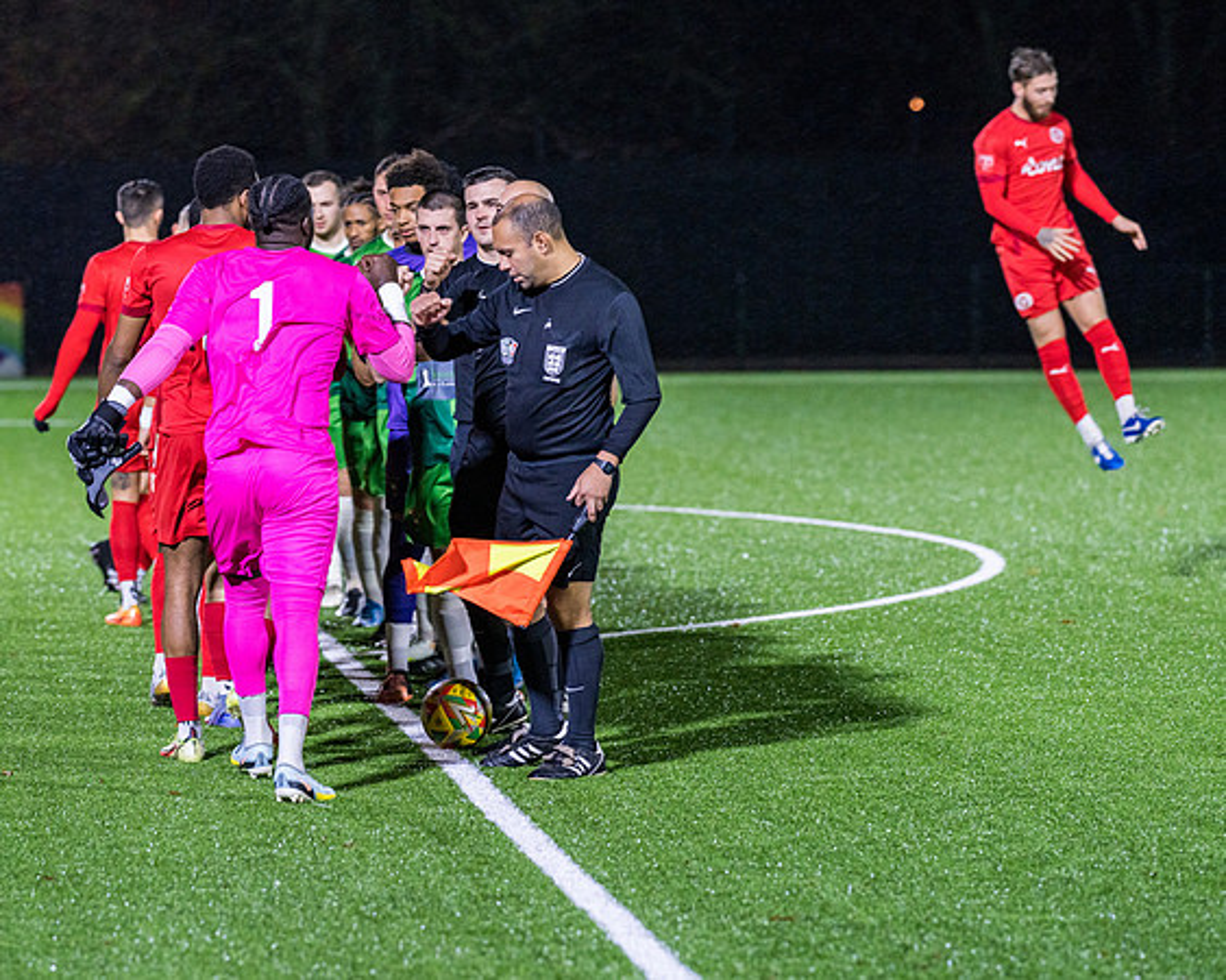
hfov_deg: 11.3
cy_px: 531
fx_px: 6195
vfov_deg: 9.0
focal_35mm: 171
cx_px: 467
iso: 4000
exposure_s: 1/250
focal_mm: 135
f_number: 2.8
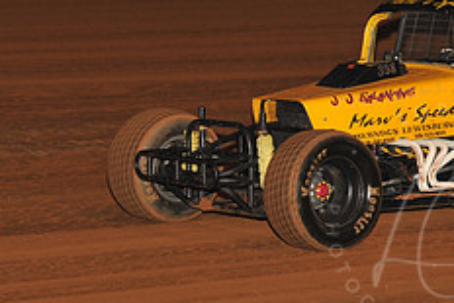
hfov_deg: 8.9
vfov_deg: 6.0
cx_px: 442
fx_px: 2902
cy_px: 41
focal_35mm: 230
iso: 800
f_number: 6.3
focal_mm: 92
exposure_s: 1/320
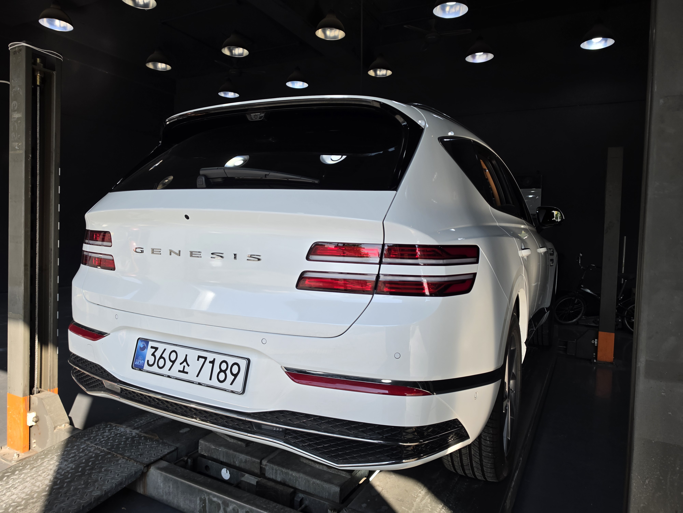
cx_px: 342
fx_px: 454
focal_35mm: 23
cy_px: 256
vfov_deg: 58.9
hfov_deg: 73.9
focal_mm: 6.5
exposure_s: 1/2614
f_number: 1.4
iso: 64
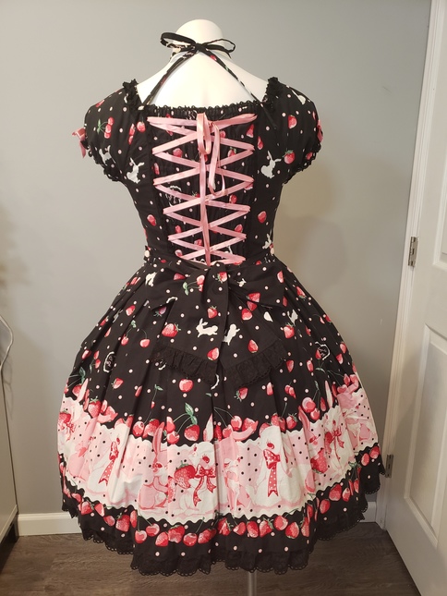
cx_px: 224
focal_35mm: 26
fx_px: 448
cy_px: 298
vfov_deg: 67.3
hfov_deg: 53.1
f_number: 1.5
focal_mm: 4.3
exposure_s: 1/40
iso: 250
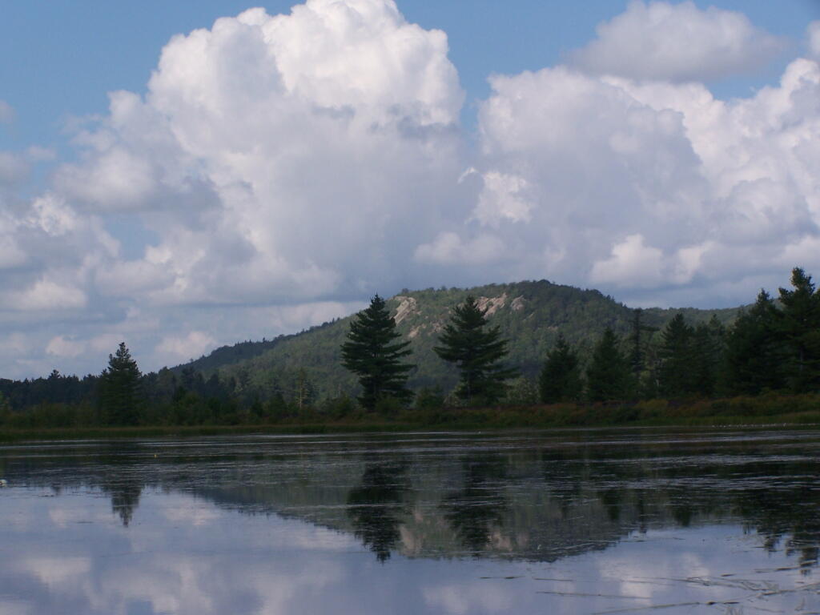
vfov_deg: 14.1
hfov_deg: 18.7
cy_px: 308
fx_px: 2487
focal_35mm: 105
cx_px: 410
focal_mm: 17.5
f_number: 6.3
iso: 80
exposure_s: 1/500
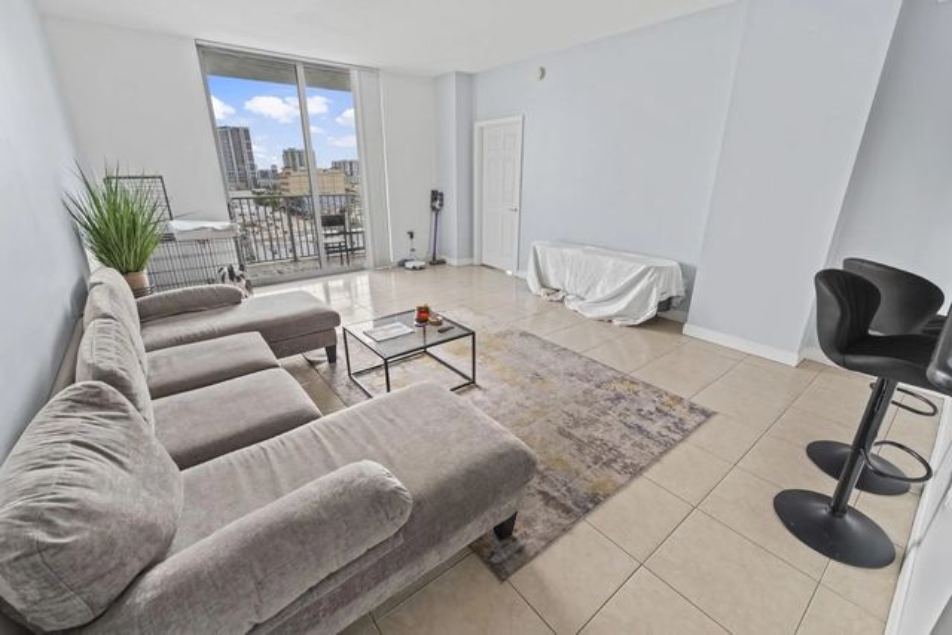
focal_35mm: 15
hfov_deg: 100.4
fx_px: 397
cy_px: 318
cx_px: 476
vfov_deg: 77.4
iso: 125
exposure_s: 1/15
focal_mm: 10
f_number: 2.8
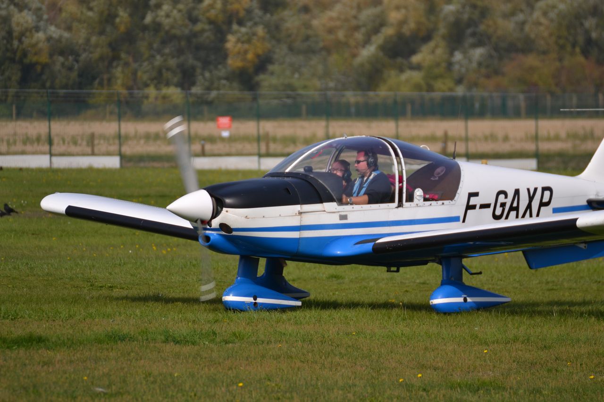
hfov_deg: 4.6
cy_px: 201
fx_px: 7549
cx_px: 302
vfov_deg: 3.1
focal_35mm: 450
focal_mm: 300
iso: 100
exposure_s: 1/500
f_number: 5.6
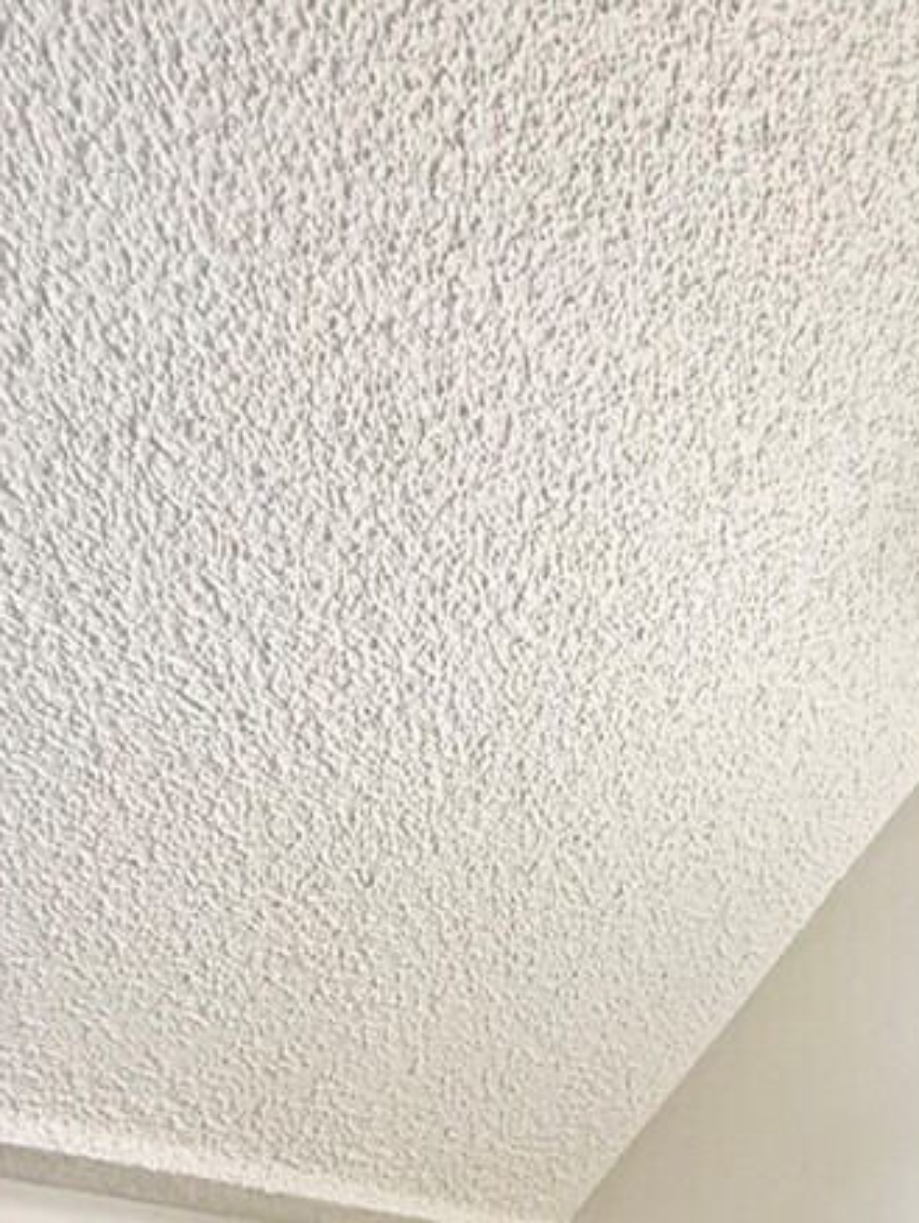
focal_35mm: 46
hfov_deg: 28.8
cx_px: 992
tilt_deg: -0.5
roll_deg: -0.3
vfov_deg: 31.8
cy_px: 1580
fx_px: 1627
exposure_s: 1/120
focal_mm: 2.22
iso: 250
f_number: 2.2
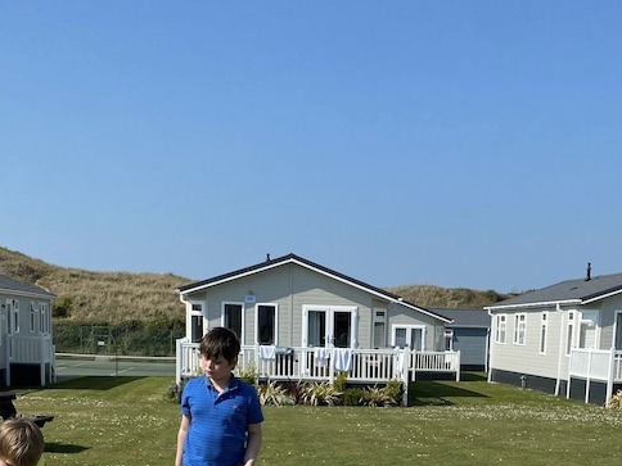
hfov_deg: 34.8
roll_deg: -1.9
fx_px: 988
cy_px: 490
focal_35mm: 55
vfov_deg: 25.0
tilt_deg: -8.3
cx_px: 378
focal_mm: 4.25
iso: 32
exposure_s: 1/2967
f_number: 1.8
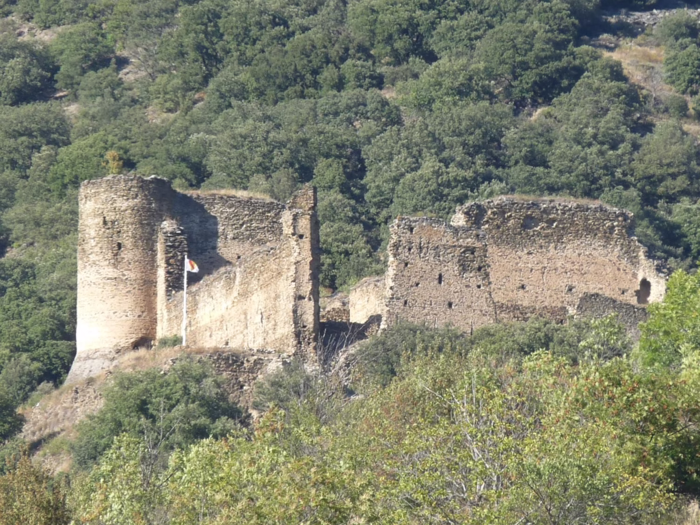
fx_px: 10414
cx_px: 350
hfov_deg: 3.8
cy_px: 262
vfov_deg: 2.9
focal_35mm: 515
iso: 100
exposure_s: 1/250
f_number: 5.6
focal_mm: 52.1
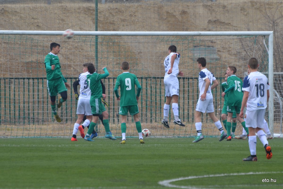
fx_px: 3540
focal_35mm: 450
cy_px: 94
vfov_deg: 3.1
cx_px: 142
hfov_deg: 4.6
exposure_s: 1/200
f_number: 5.6
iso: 200
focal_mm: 300
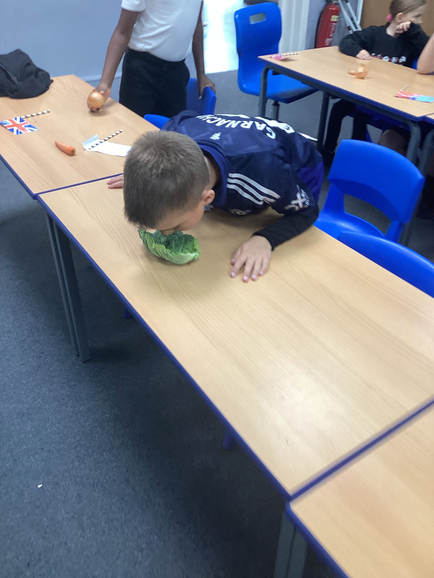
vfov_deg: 58.4
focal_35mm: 31
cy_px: 289
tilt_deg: -43.4
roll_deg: -1.5
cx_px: 217
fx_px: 518
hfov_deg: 45.4
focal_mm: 3.3
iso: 100
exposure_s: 1/50
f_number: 2.4
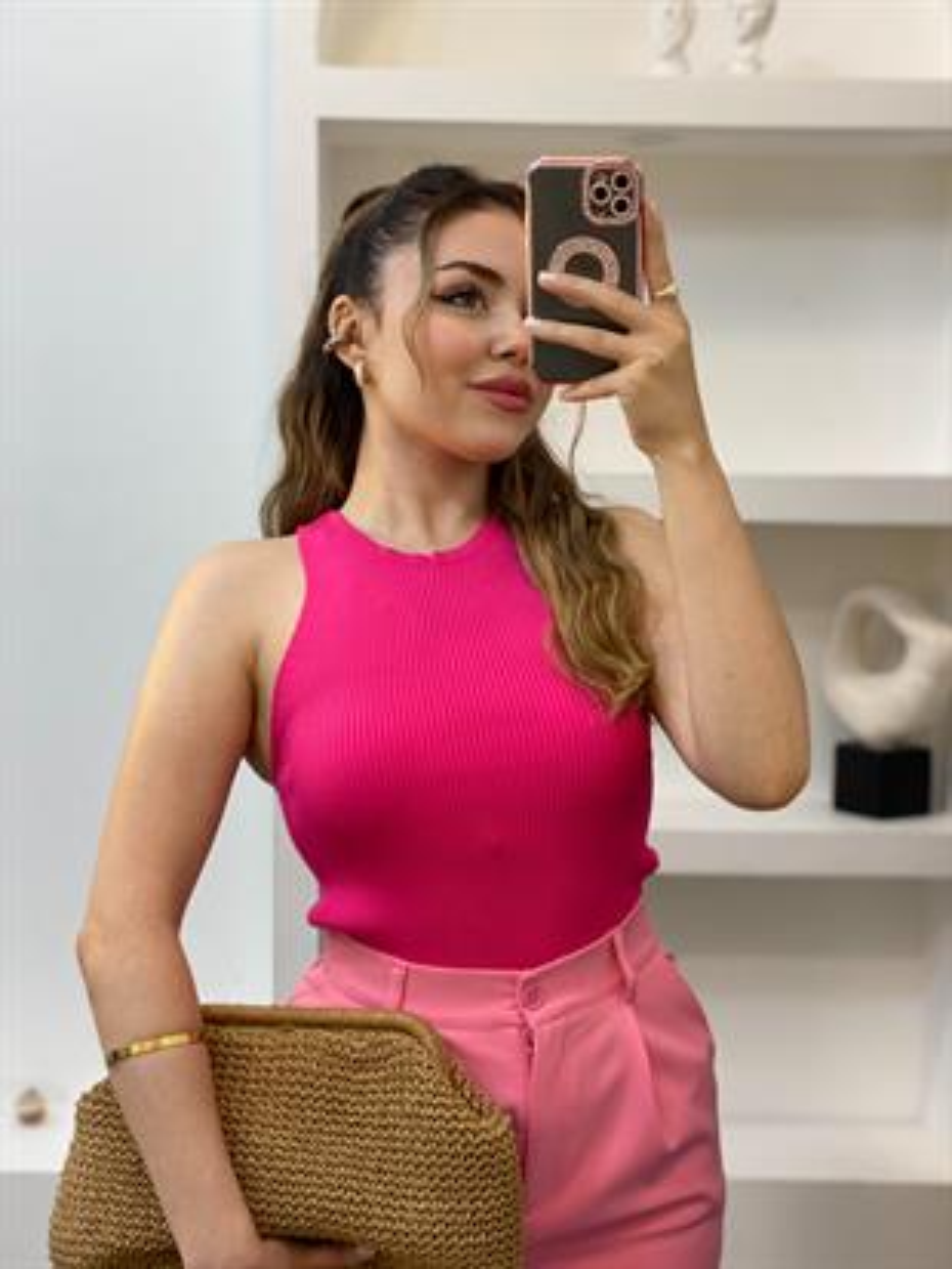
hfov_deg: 28.0
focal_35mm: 52
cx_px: 476
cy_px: 634
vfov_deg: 36.8
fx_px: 1906
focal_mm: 6
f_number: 2
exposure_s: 1/100
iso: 100
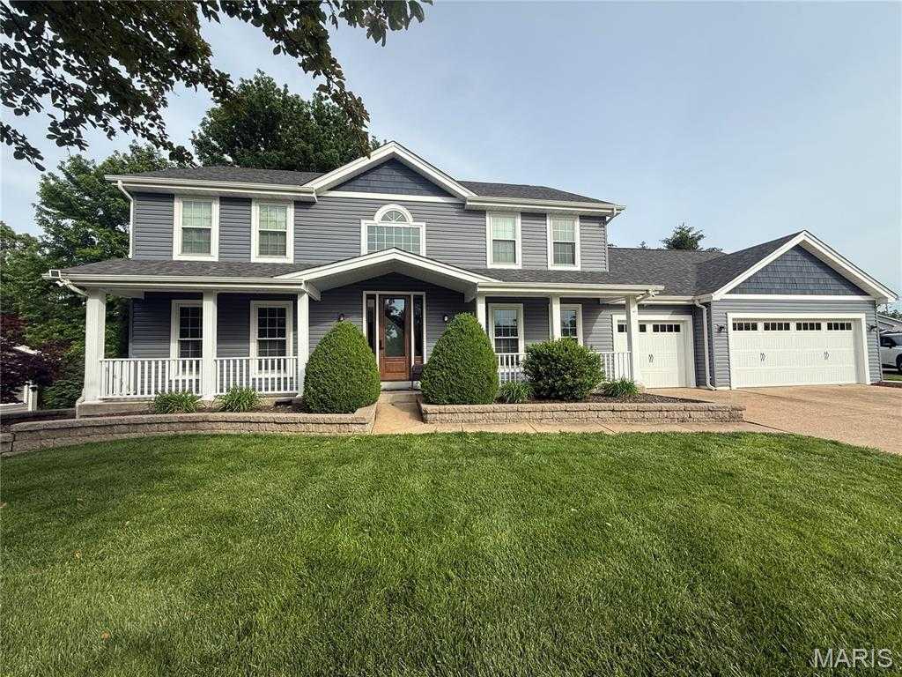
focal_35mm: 14
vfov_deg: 85.7
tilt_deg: +2.8
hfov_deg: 102.1
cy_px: 338
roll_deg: +0.8
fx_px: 365
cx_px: 451
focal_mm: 2.22
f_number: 2.2
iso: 50
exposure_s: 1/1068
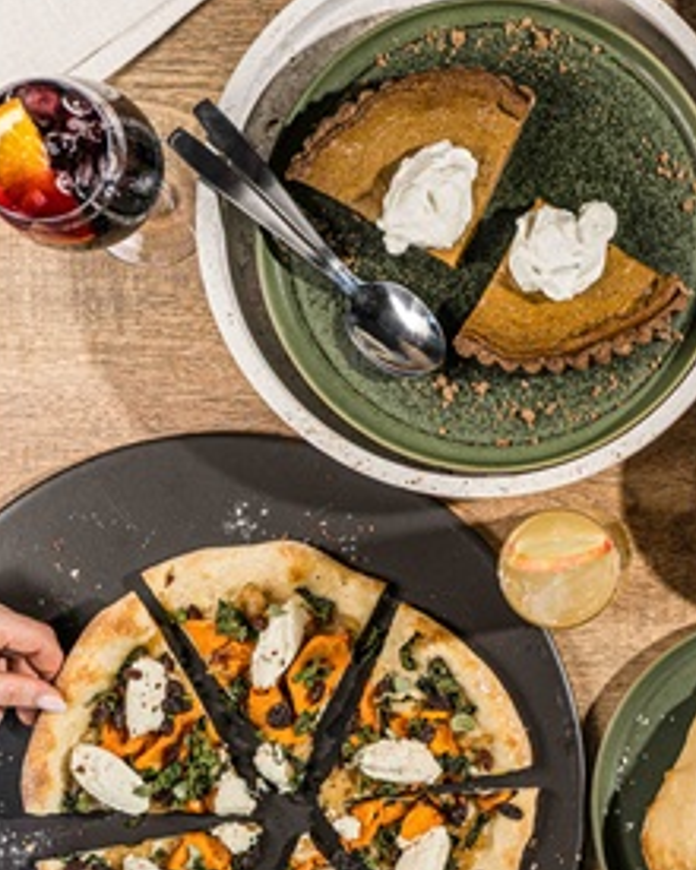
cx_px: 731
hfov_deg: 15.8
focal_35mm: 95
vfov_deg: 20.2
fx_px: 2446
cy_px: 484
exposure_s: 1/160
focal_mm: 58
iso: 320
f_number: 5.6
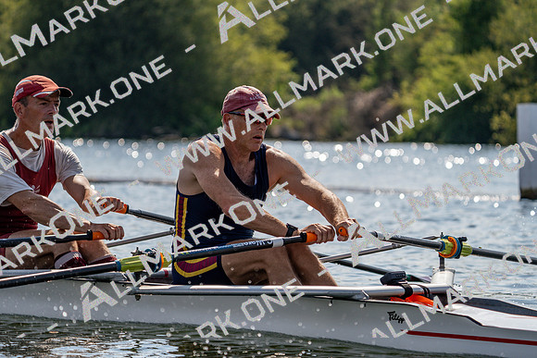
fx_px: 2984
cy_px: 179
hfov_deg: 10.3
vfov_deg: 6.9
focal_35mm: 200
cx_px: 268
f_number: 5.6
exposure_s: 1/1600
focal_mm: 200
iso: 160
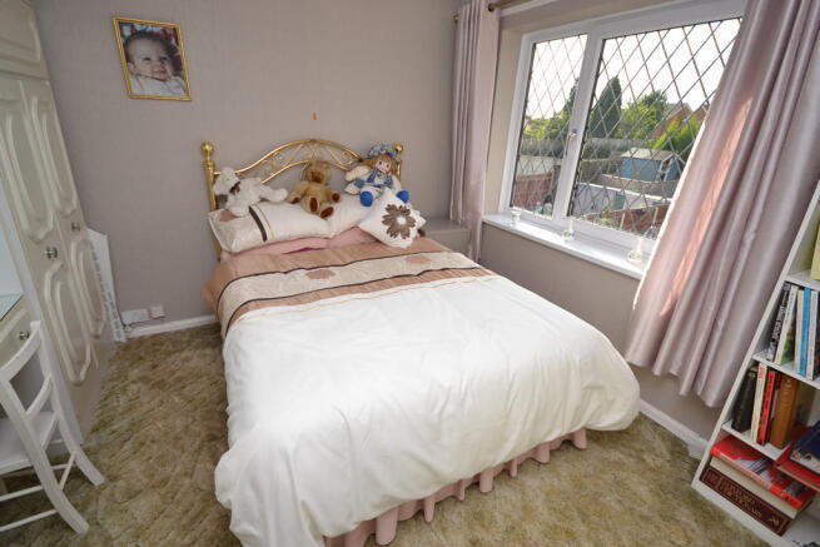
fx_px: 376
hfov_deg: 95.0
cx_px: 410
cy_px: 274
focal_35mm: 16
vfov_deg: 72.1
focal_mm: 11
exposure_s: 1/125
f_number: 5.6
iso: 140
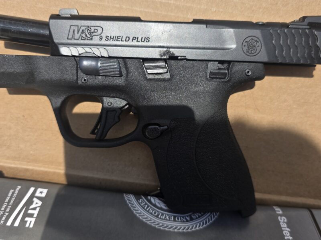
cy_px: 120
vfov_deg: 58.9
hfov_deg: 73.9
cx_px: 160
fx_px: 213
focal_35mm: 23
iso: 80
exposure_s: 1/5608
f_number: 1.7
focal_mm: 6.3
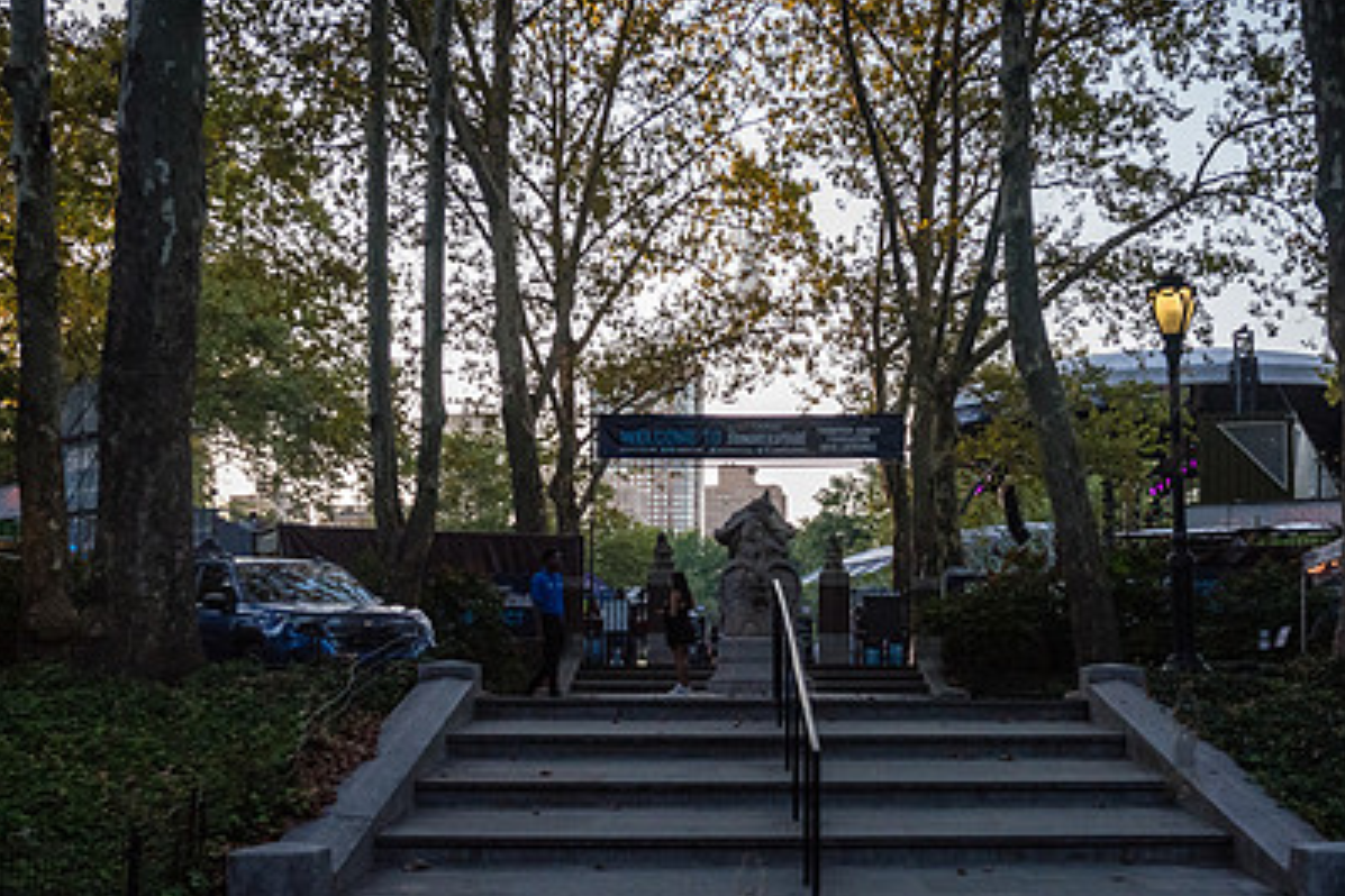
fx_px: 2391
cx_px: 748
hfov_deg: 31.4
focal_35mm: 64
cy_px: 578
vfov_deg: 21.2
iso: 2000
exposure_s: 1/2000
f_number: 4.5
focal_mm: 44
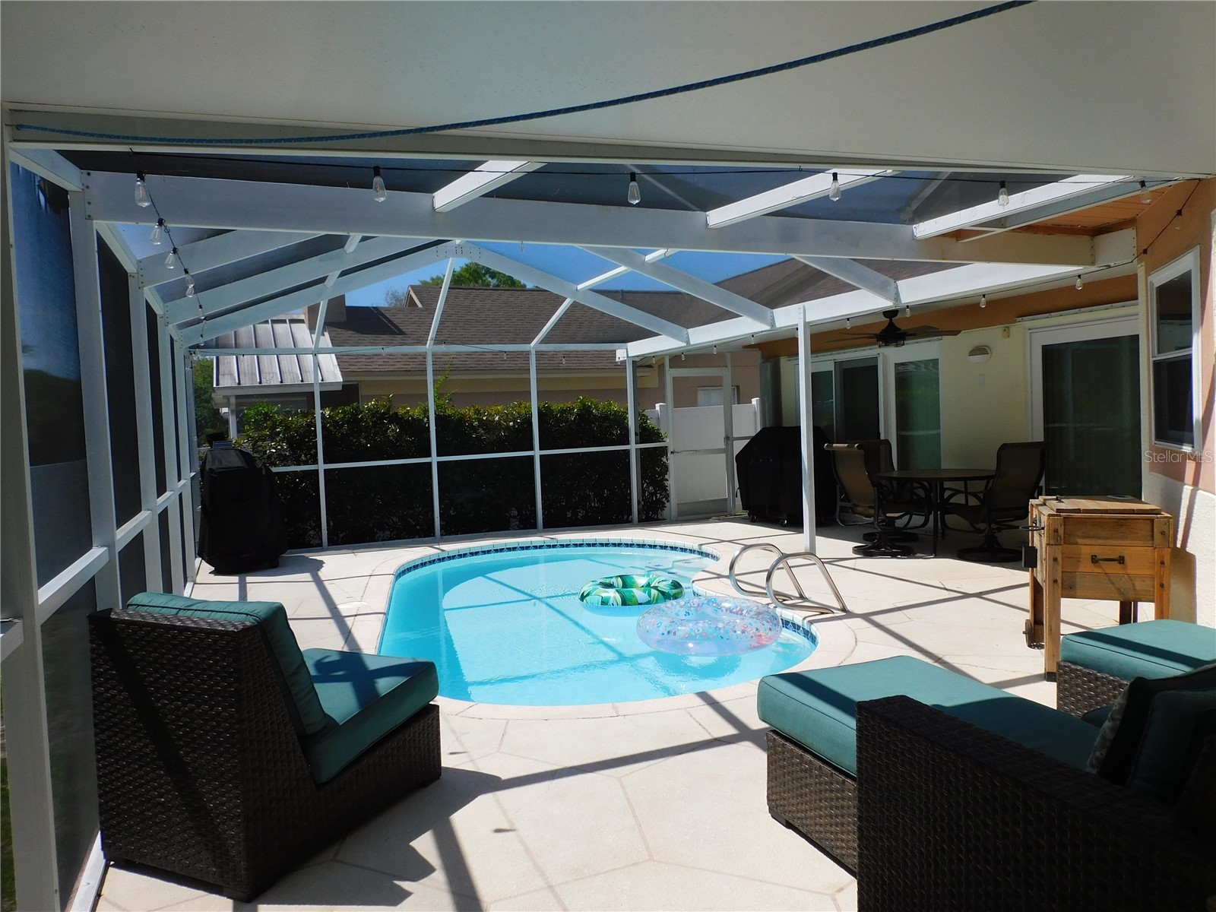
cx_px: 608
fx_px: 843
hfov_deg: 71.6
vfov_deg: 56.8
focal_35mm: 24
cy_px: 456
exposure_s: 1/1250
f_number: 3.8
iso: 125
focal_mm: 4.3
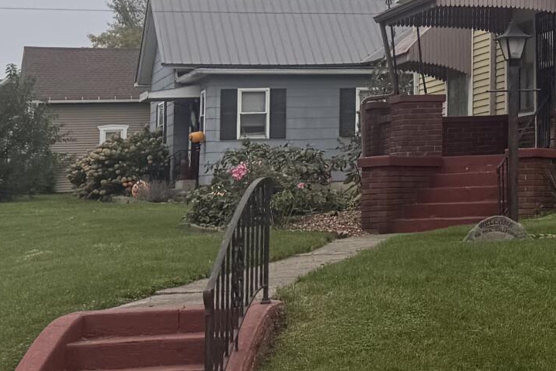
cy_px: -42
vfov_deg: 12.9
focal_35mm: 104
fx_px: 1606
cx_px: 964
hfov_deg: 16.7
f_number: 1.78
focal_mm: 6.76
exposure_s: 1/1812
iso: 80
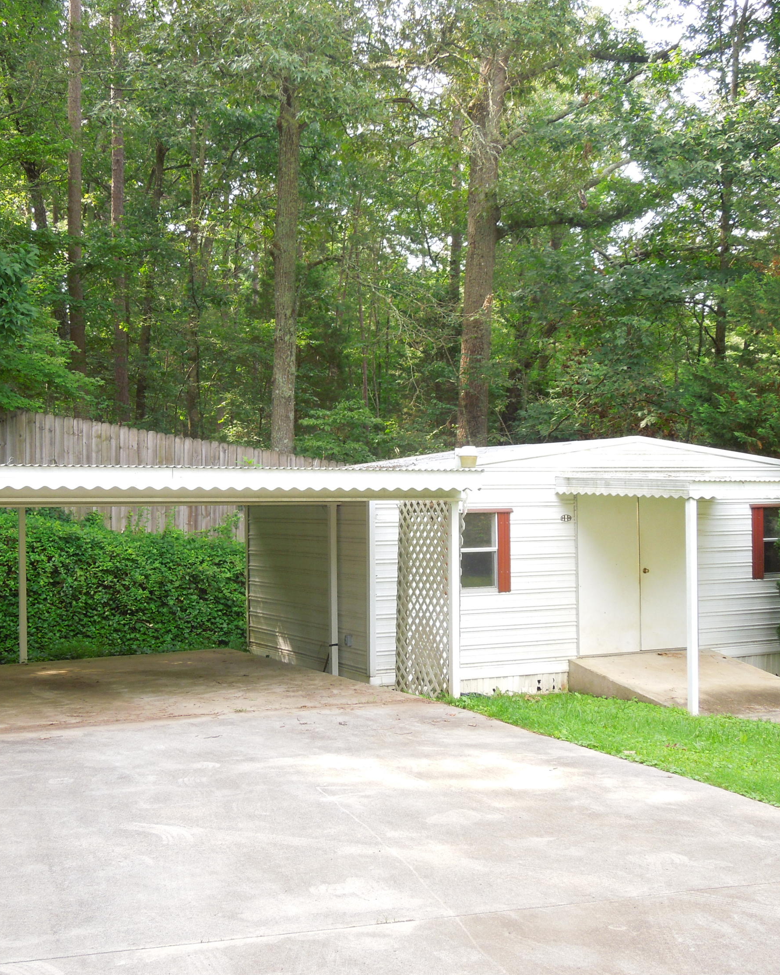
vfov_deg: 40.3
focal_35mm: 46
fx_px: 1328
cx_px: 350
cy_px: 486
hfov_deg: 32.7
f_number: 3.7
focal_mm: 6.3
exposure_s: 1/50
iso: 110
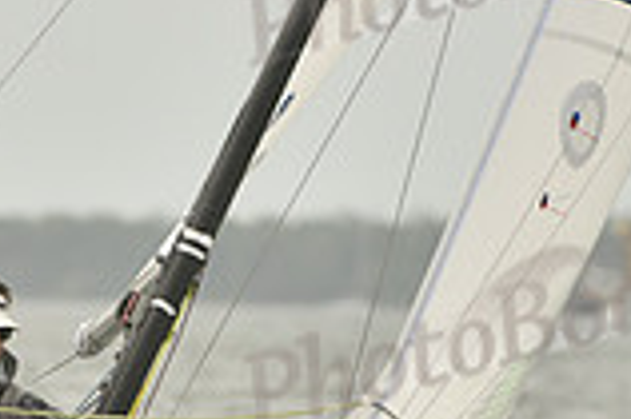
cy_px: 593
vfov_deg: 1.2
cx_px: 40
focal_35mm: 1102
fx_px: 19295
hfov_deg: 1.9
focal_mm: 300
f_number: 7.1
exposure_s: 1/1250
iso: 320
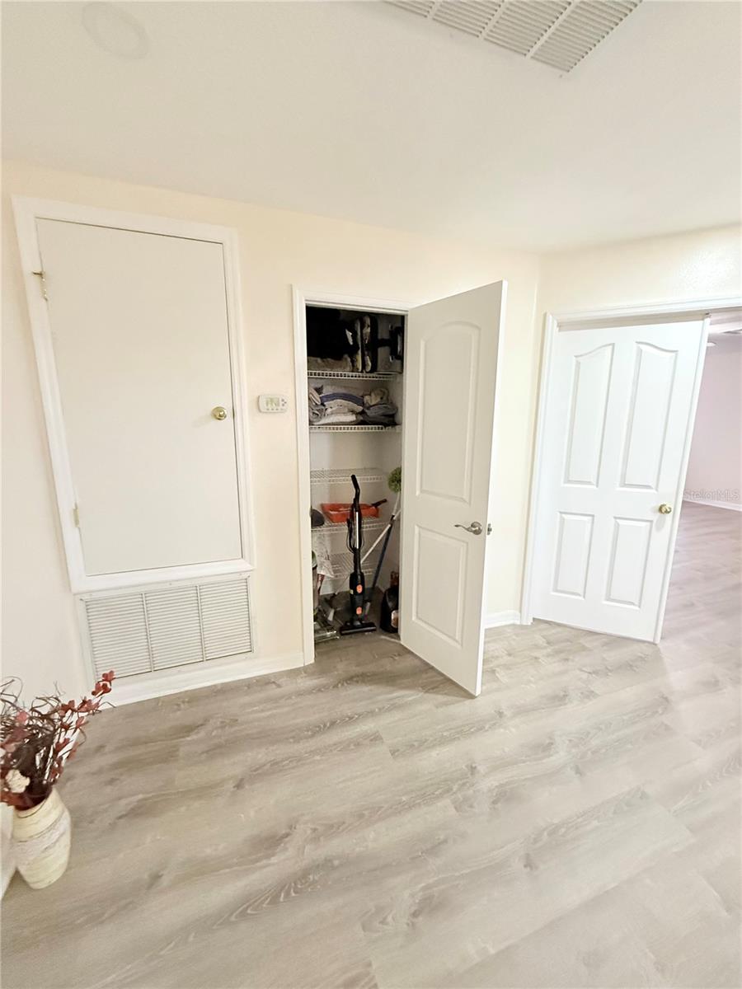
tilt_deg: -9.9
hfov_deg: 85.7
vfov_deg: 102.1
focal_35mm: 14
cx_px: 371
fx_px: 400
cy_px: 494
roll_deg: -0.6
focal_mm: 2.22
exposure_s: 1/60
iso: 800
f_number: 2.2
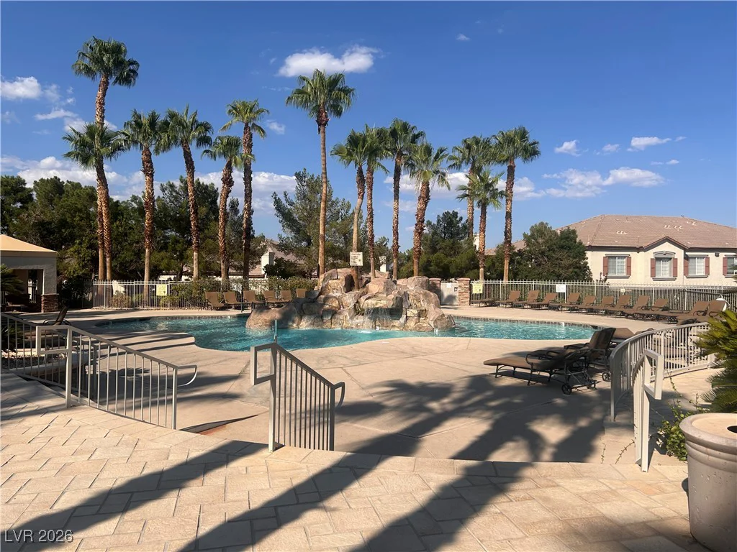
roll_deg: -0.1
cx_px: 368
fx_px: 554
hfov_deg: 67.3
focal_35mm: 26
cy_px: 276
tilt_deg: -0.8
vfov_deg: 53.1
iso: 50
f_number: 1.5
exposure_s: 1/6211
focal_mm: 5.7
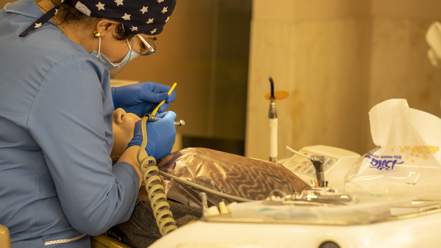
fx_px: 1573
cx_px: 220
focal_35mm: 135
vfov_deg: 9.0
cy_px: 123
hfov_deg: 16.0
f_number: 4
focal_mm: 85
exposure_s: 1/160
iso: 400
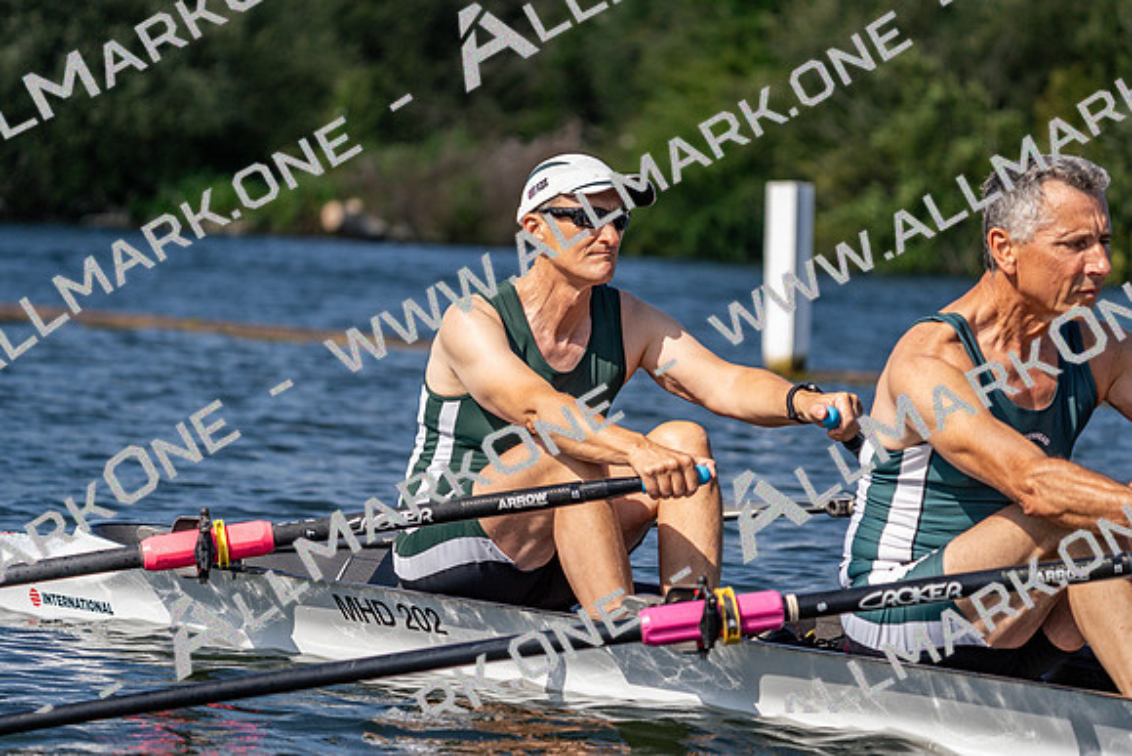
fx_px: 6290
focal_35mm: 200
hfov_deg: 10.3
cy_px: 378
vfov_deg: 6.9
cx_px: 566
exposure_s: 1/1600
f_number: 5.6
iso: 160
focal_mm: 200
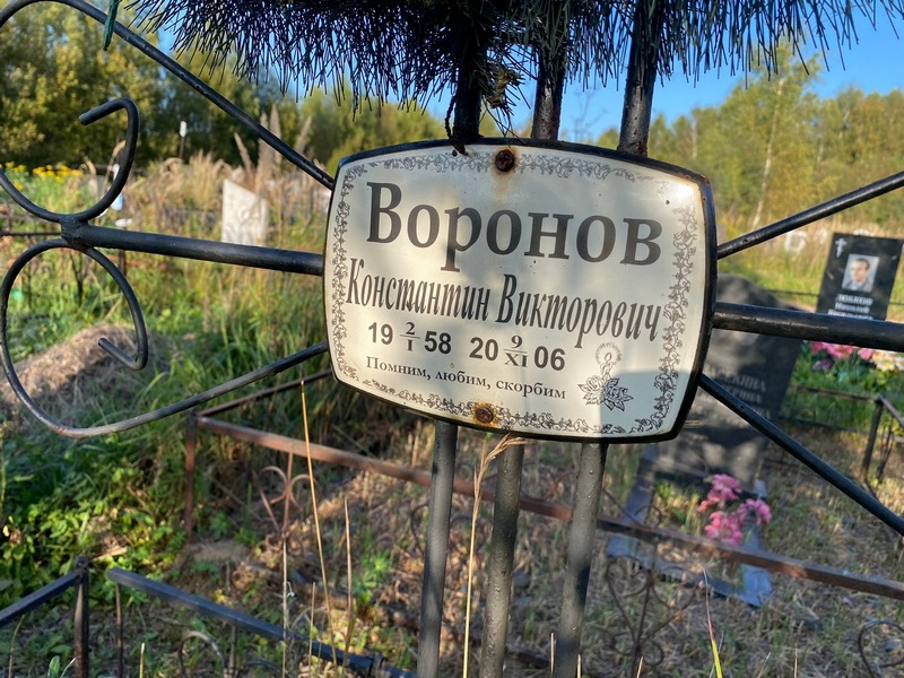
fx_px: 679
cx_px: 452
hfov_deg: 67.3
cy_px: 339
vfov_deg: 53.1
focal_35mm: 26
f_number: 1.8
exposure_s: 1/719
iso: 32
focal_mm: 4.25
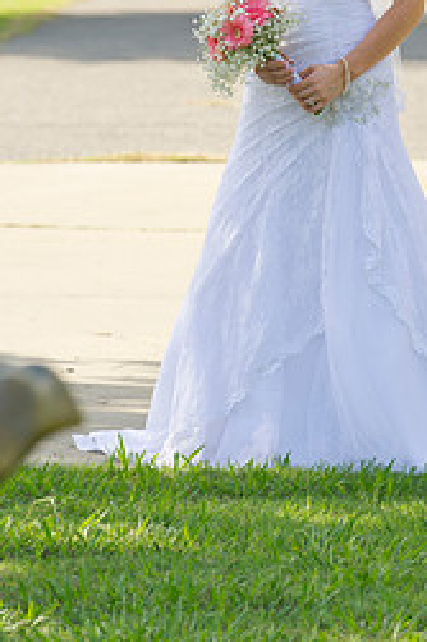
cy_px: 128
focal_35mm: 359
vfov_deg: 5.7
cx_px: 239
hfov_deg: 3.8
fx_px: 6396
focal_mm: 200
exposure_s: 1/200
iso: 250
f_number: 5.6
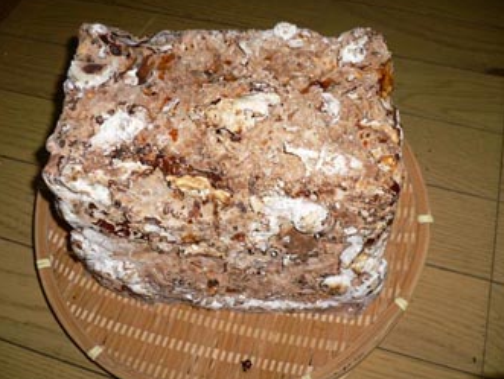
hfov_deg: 50.1
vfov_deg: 38.7
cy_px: 182
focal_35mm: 37
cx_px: 239
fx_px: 539
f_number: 2.8
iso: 100
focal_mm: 5.8
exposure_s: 1/60
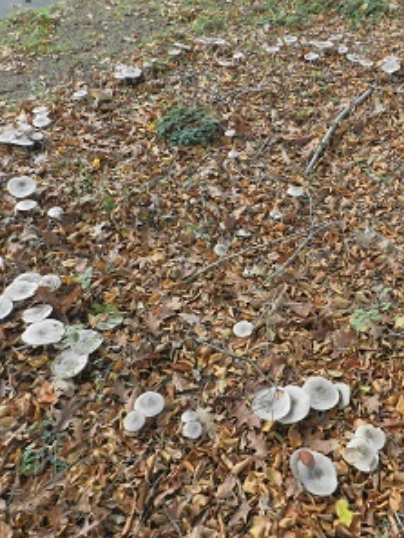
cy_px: 270
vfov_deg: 58.3
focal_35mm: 31
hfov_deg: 45.0
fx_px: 482
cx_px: 261
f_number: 3.5
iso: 200
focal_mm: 4
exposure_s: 1/40
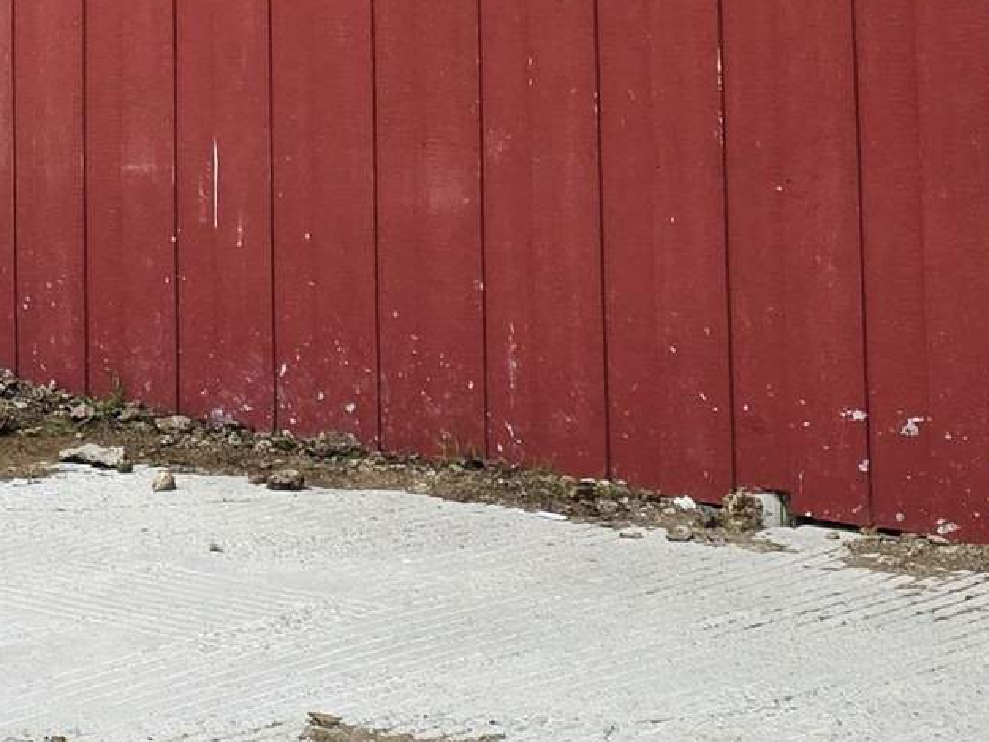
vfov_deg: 12.6
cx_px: -486
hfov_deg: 16.0
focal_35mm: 113
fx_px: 3229
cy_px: -315
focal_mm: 6.3
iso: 80
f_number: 1.7
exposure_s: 1/10000
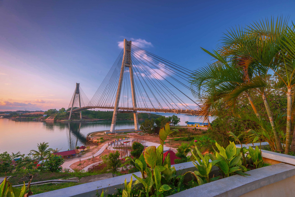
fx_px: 131
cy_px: 98
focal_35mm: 16
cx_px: 148
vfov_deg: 73.8
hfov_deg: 96.7
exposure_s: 1/8
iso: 200
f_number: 16
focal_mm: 16
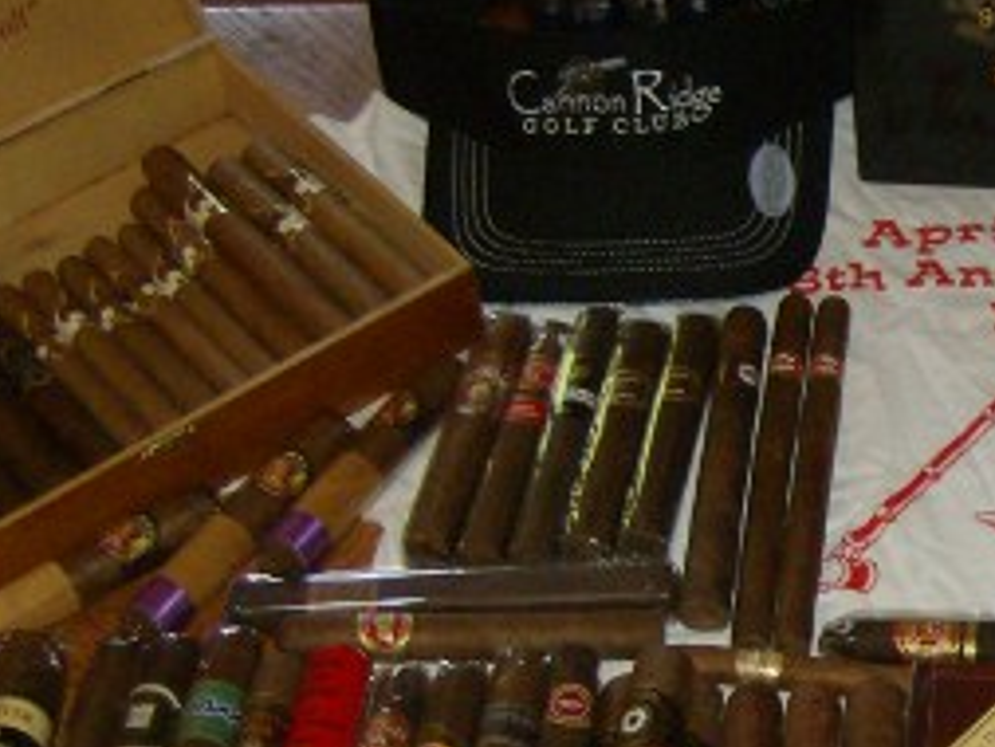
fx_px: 2617
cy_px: 590
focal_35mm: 91
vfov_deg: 16.1
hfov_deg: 20.3
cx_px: 1164
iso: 200
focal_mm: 6
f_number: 2.8
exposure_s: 1/60
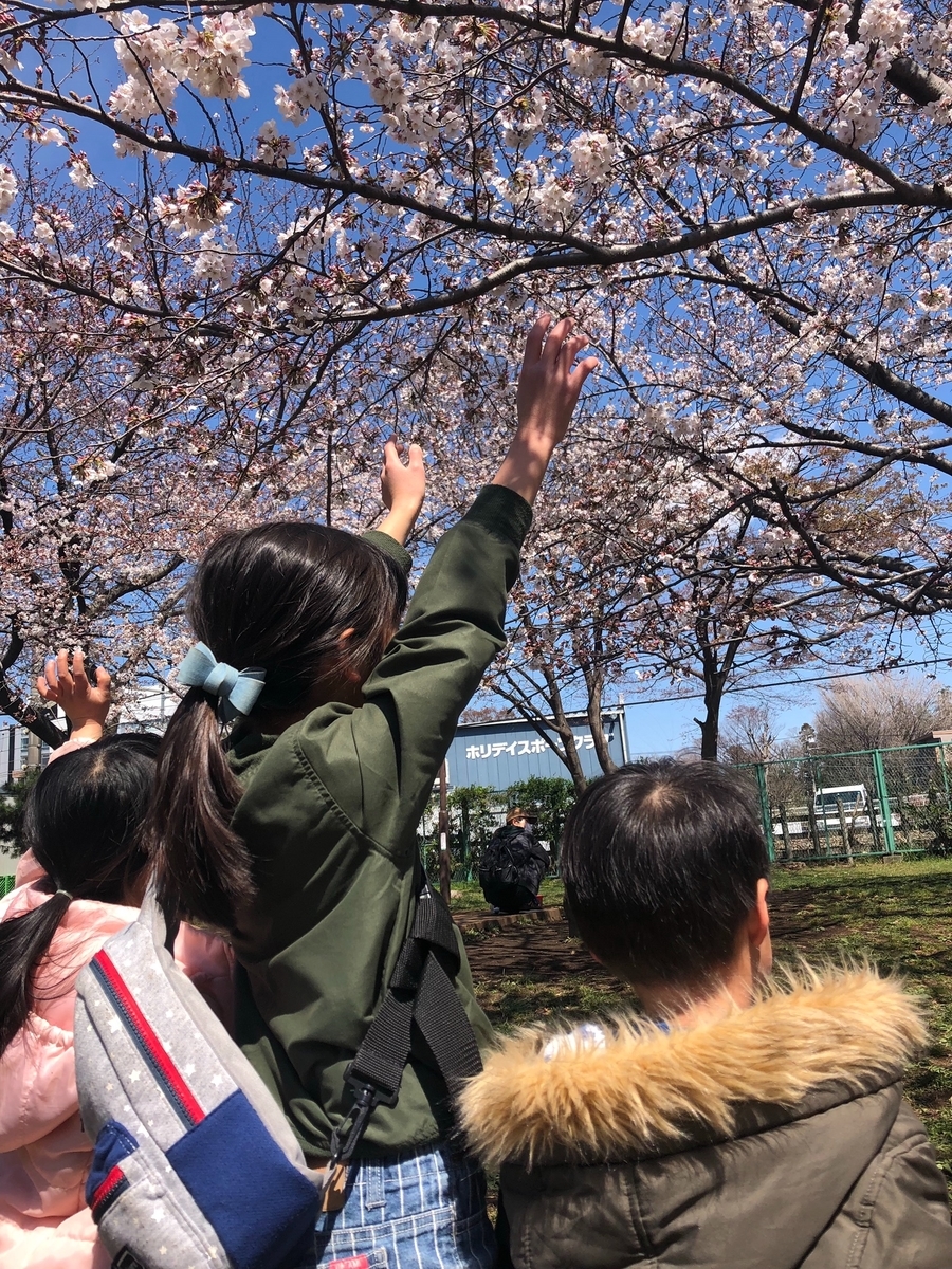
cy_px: 634
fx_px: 1063
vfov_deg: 61.7
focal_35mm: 29
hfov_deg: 48.2
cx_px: 476
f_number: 1.8
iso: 20
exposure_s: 1/1333
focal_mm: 3.99
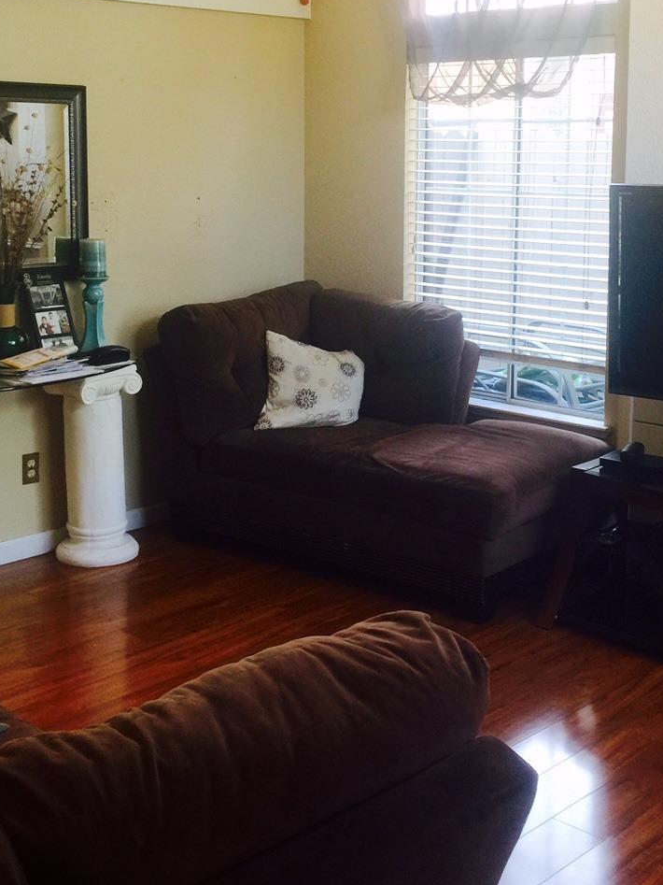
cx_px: 347
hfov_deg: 29.1
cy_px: 318
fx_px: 1277
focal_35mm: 50
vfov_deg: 37.9
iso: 32
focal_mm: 4.15
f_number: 2.2
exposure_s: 1/15
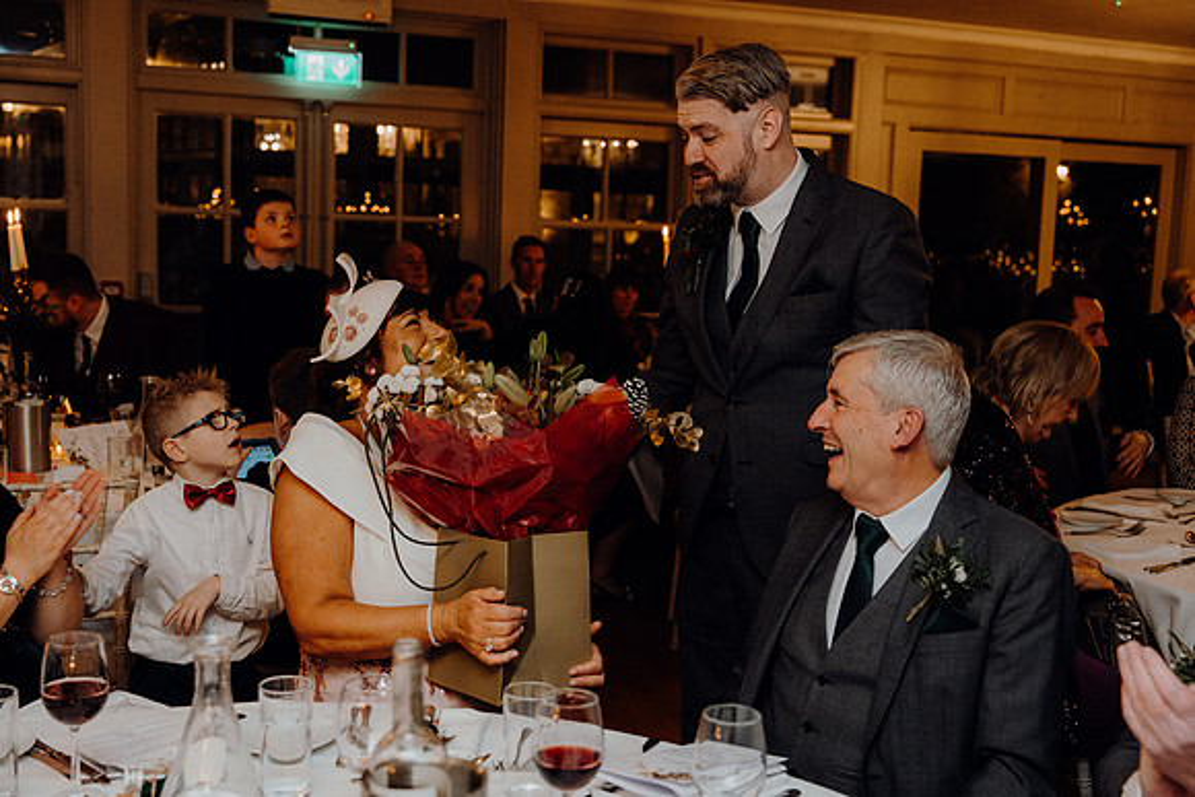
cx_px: 598
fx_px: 1461
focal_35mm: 44
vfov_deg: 30.5
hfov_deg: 44.5
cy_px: 398
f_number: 3.5
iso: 2500
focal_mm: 44
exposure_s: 1/160
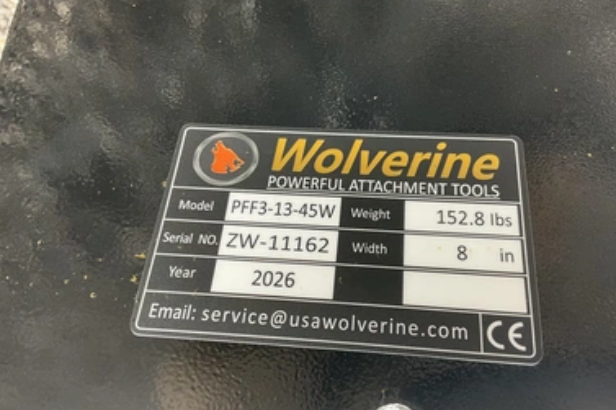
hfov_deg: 58.7
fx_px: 547
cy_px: 242
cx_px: 315
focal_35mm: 32
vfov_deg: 40.9
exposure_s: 1/122
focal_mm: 3
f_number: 1.8
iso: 25
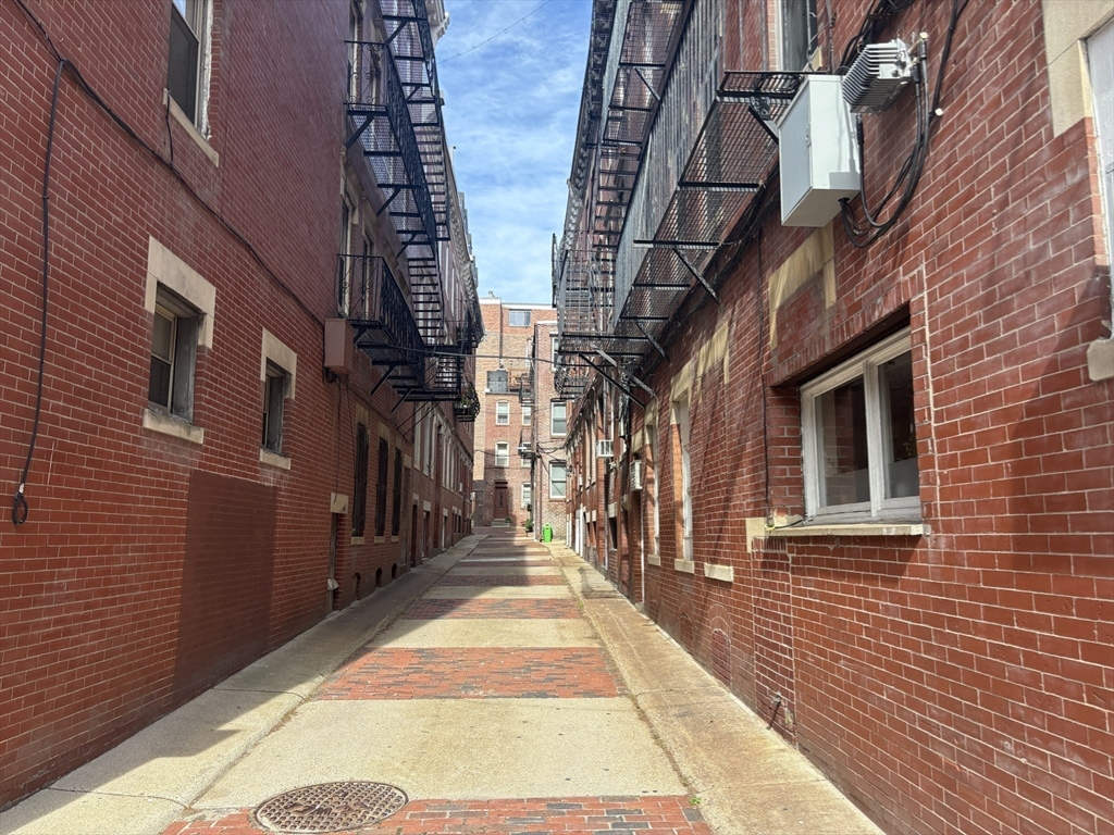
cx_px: 557
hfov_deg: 67.3
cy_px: 418
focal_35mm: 26
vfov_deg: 53.1
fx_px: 837
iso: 50
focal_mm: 5.96
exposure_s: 1/865
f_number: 1.6
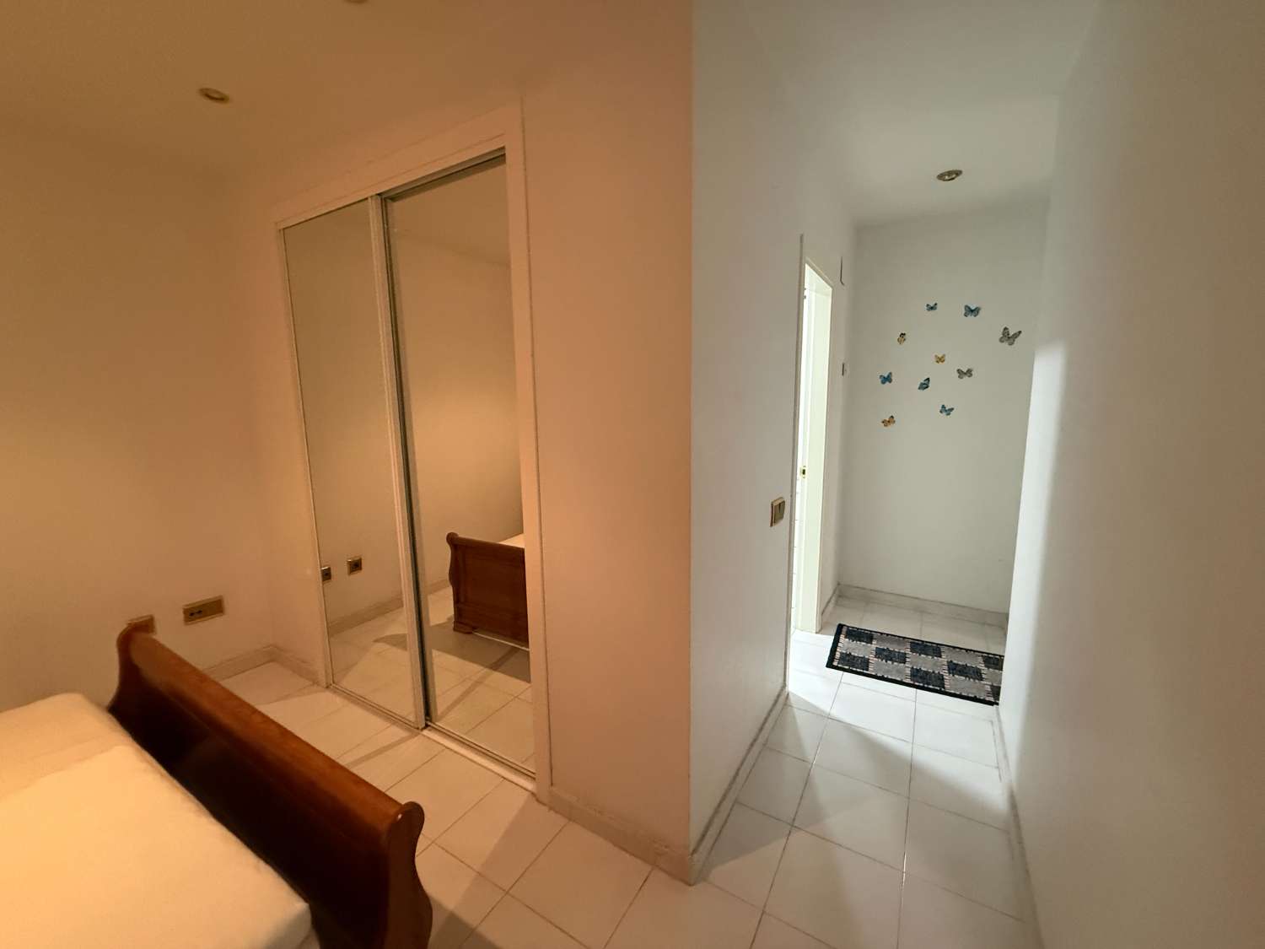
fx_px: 512
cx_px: 632
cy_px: 474
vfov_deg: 85.7
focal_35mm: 14
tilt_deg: -7.0
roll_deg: +0.5
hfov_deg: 102.1
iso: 500
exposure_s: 1/50
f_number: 2.2
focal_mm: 2.22
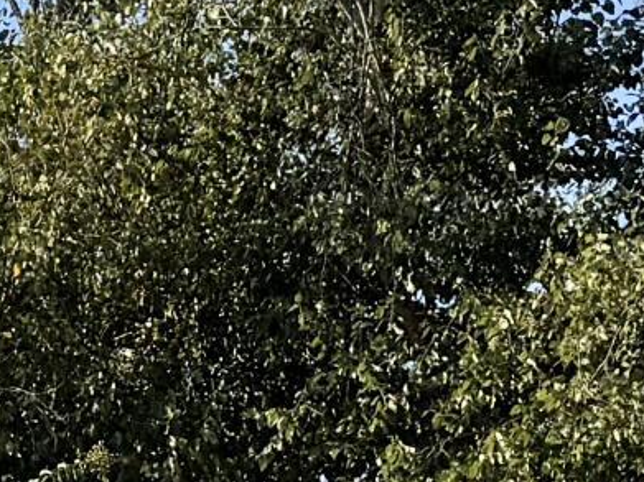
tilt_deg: +1.4
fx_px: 3422
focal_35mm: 184
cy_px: 1176
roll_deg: +0.6
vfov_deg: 7.5
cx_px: -1066
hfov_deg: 9.2
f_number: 1.78
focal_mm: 6.76
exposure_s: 1/3759
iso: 80
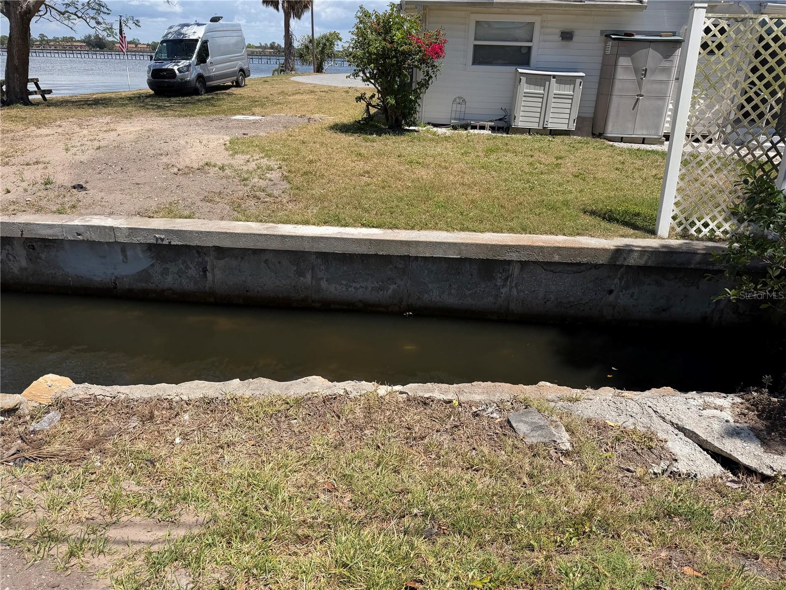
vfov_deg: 56.8
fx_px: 545
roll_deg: -1.4
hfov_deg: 71.6
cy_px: 295
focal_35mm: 24
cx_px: 393
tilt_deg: -23.5
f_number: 1.78
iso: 80
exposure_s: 1/4673
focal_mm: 6.76
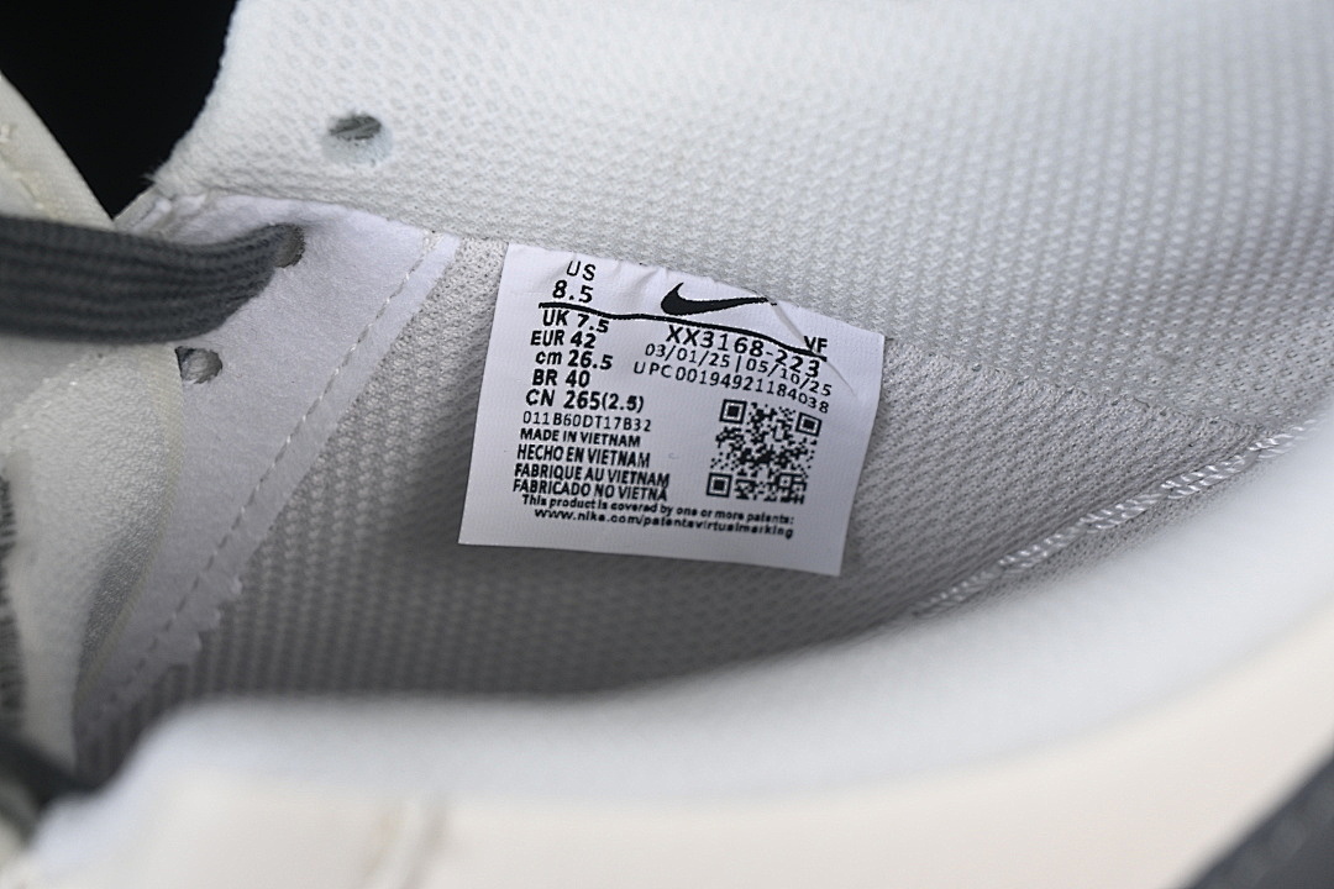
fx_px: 2779
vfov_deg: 18.2
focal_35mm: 75
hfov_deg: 27.0
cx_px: 667
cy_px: 444
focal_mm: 50
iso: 160
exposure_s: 1/60
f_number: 7.1
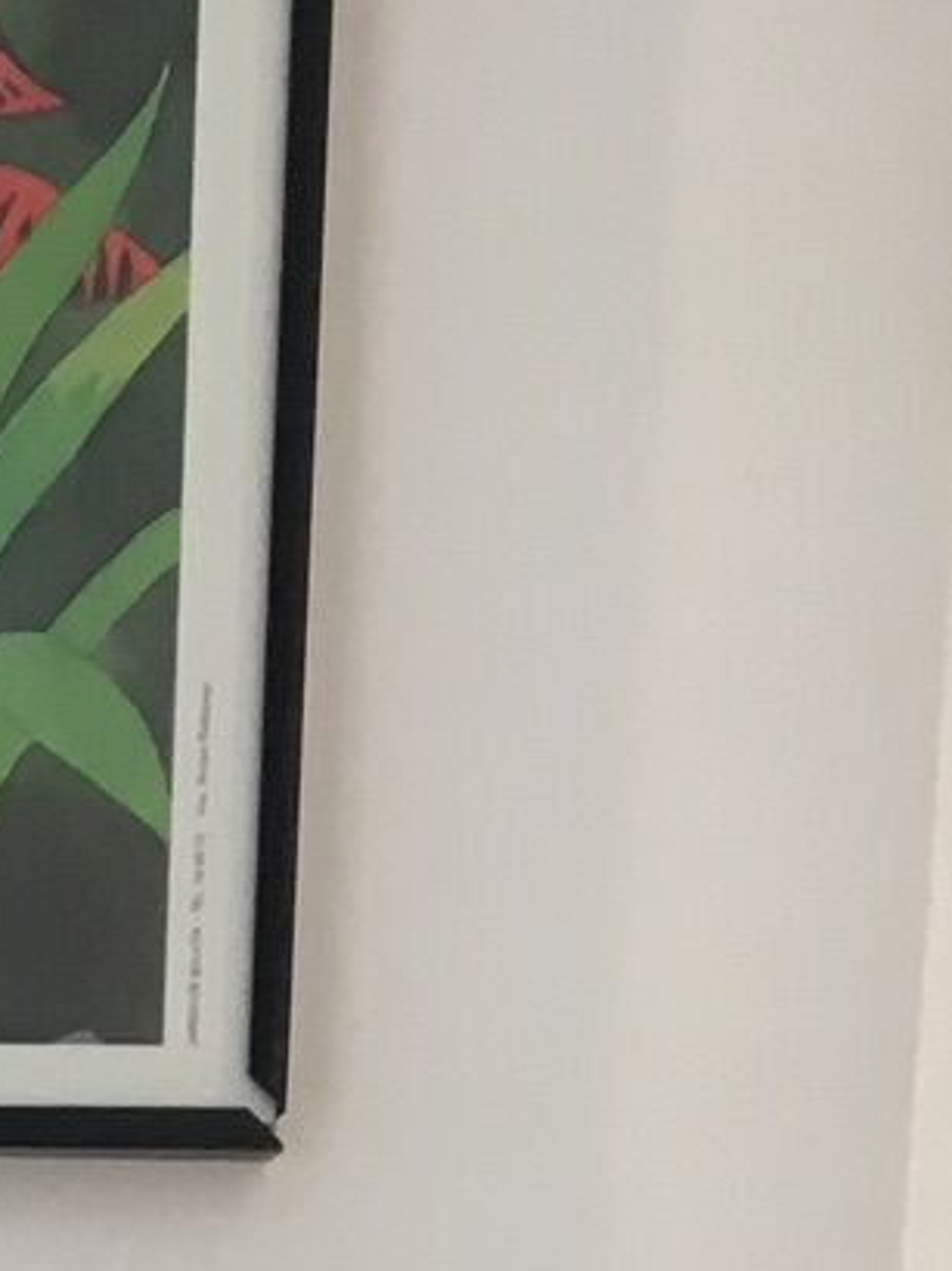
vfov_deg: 11.2
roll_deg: +0.1
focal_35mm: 145
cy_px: 3112
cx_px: -614
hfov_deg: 9.8
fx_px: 5323
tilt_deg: -12.2
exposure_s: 1/33
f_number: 2.2
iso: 80
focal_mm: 4.15
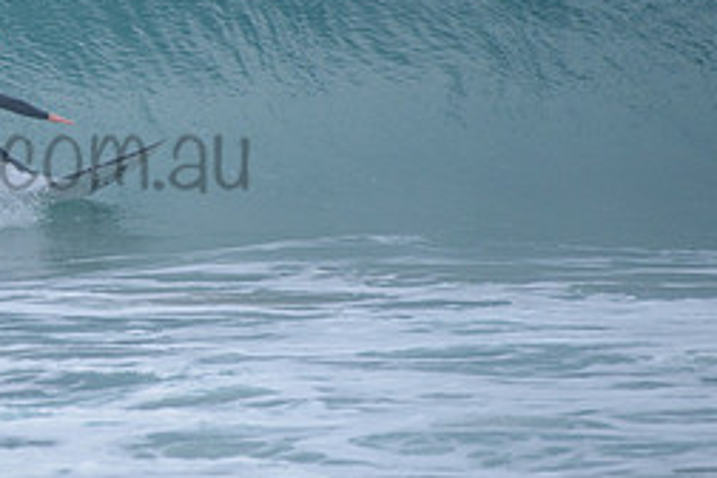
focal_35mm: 1150
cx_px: -51
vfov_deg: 1.2
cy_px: 124
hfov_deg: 1.8
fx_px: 22902
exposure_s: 1/2000
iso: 280
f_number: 5.6
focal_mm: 500
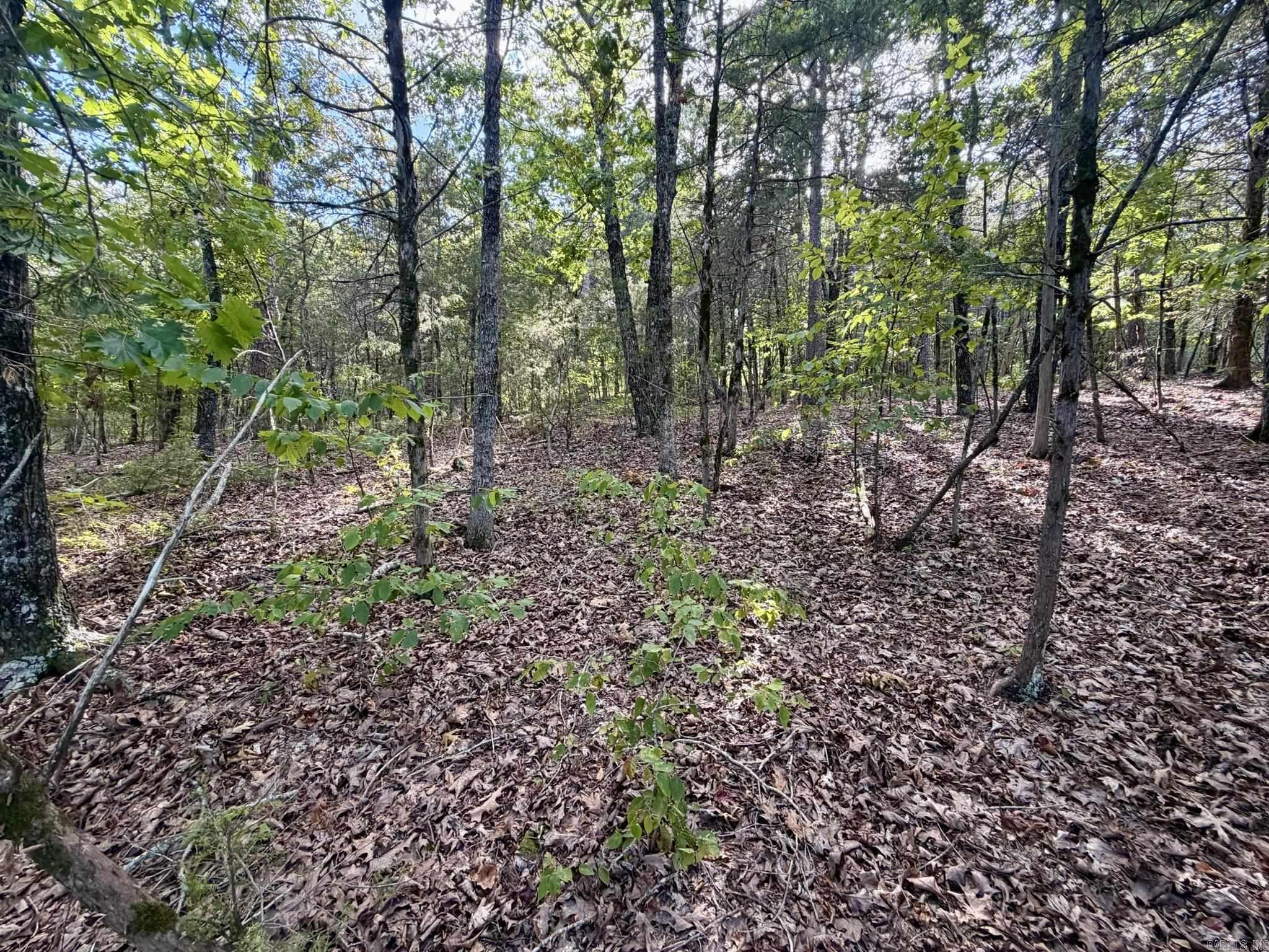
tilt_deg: +0.0
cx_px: 634
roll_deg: -0.5
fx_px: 513
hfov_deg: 102.1
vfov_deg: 85.7
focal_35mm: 14
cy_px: 476
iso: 160
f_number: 2.2
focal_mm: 2.22
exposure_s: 1/121
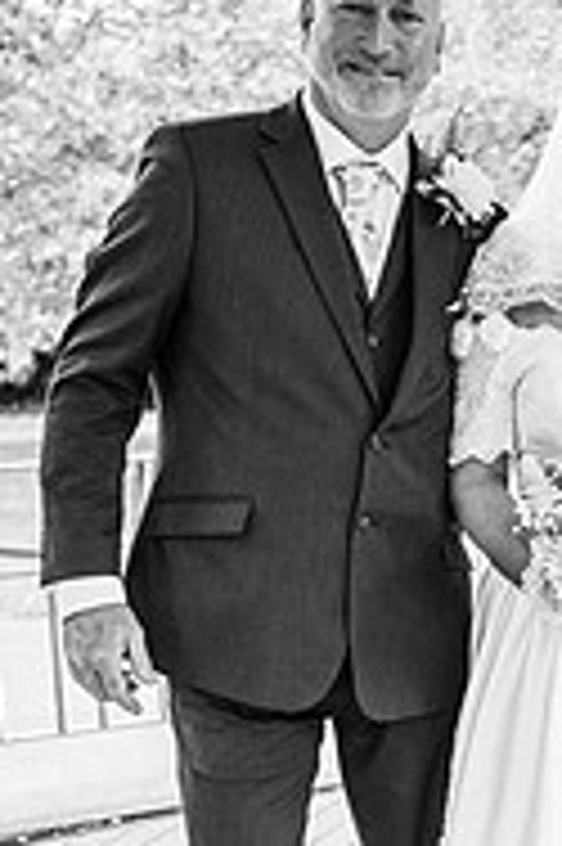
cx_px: 668
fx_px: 1970
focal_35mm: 84
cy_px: 562
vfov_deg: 24.1
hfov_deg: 15.6
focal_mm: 35
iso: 100
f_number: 3.5
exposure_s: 1/200
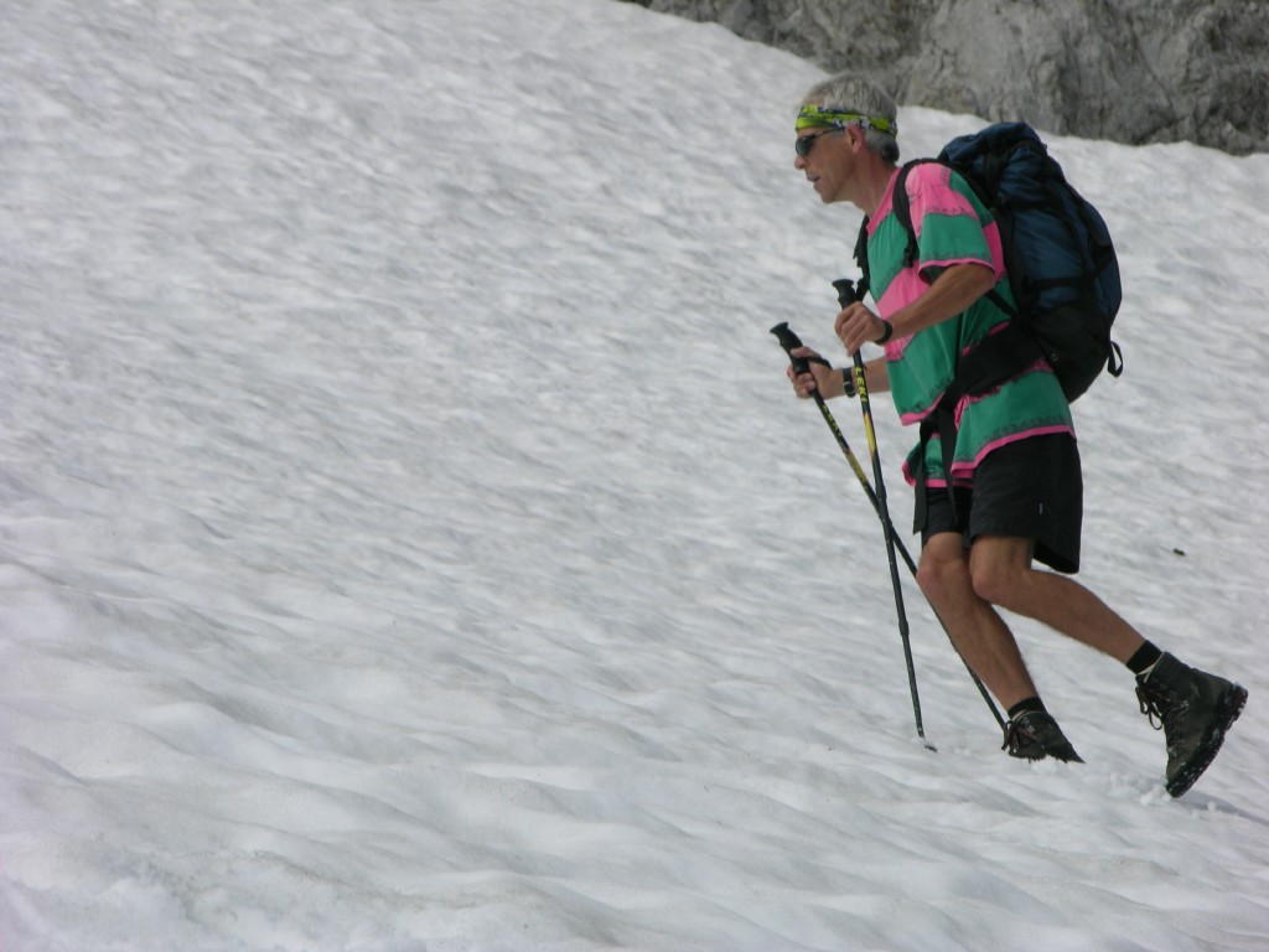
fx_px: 7698
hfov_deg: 9.4
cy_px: 476
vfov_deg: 7.1
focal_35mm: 210
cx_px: 634
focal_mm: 52.4
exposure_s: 1/424
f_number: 6.4
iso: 50
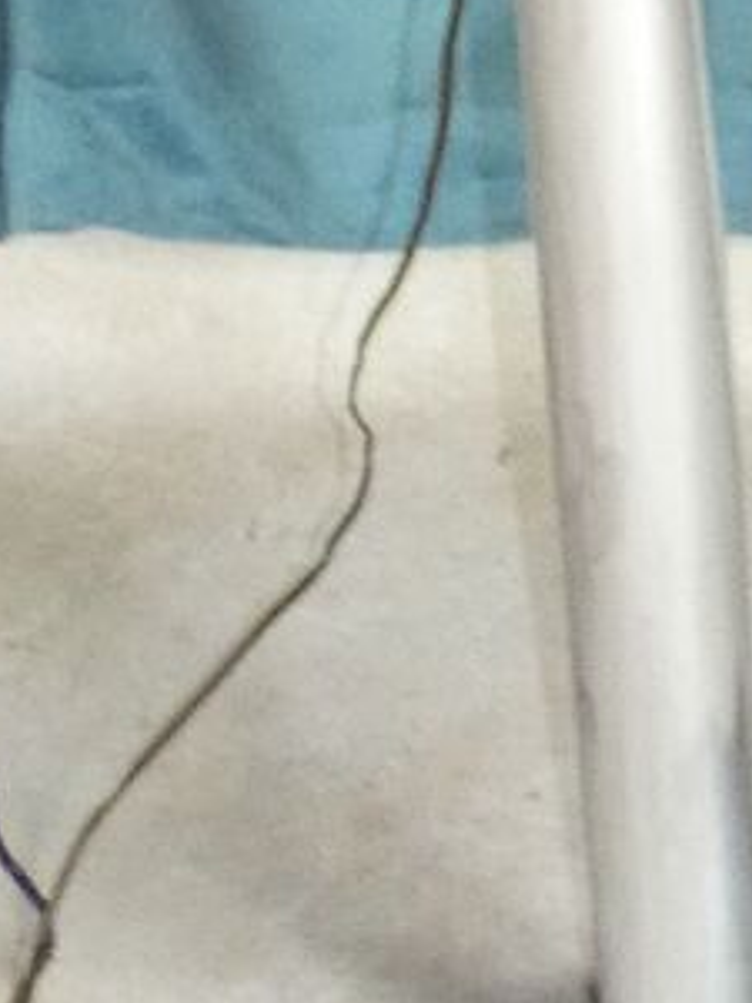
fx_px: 5996
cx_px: 1928
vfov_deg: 8.7
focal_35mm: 207
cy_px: -1401
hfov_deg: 6.7
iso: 500
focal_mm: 5.5
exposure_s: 1/60
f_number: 3.3
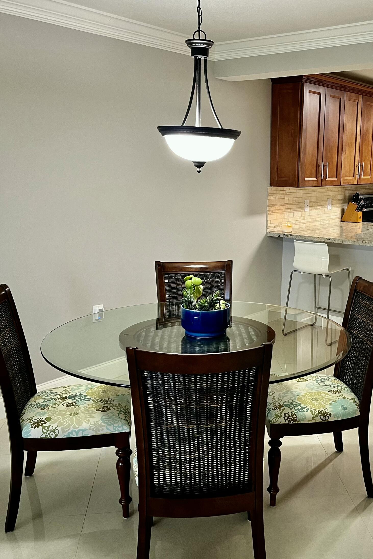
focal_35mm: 37
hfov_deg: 35.4
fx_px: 575
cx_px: 260
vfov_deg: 51.9
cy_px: 275
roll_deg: -0.9
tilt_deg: -11.7
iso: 160
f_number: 1.6
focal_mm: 5.1
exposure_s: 1/60
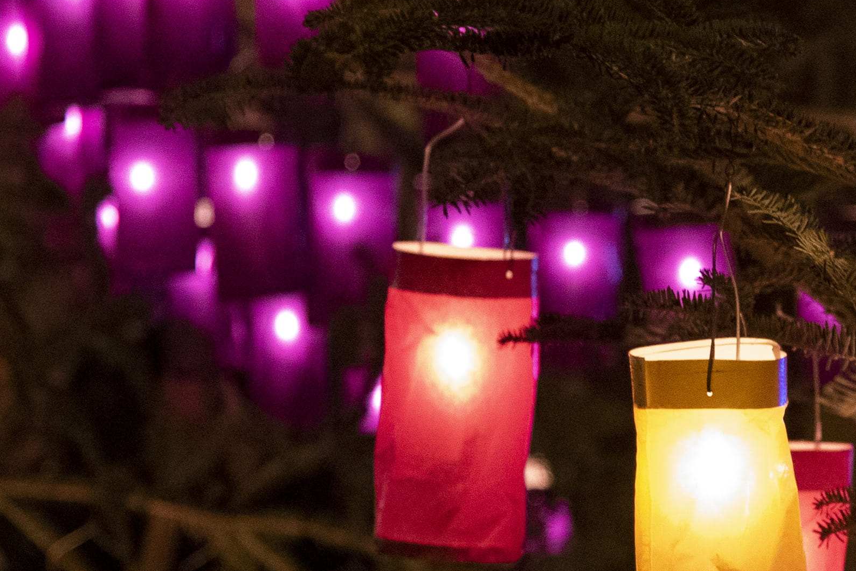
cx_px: 733
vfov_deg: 4.3
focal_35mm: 322
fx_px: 7659
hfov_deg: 6.4
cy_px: 359
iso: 6400
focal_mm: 85
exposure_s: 1/80
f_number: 4
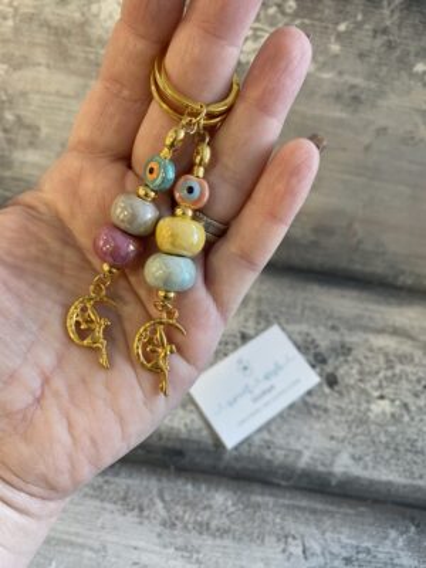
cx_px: 213
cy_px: 284
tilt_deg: -60.3
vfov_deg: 69.4
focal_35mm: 25
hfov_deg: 54.9
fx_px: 410
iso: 125
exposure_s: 1/100
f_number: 1.8
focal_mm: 4.25
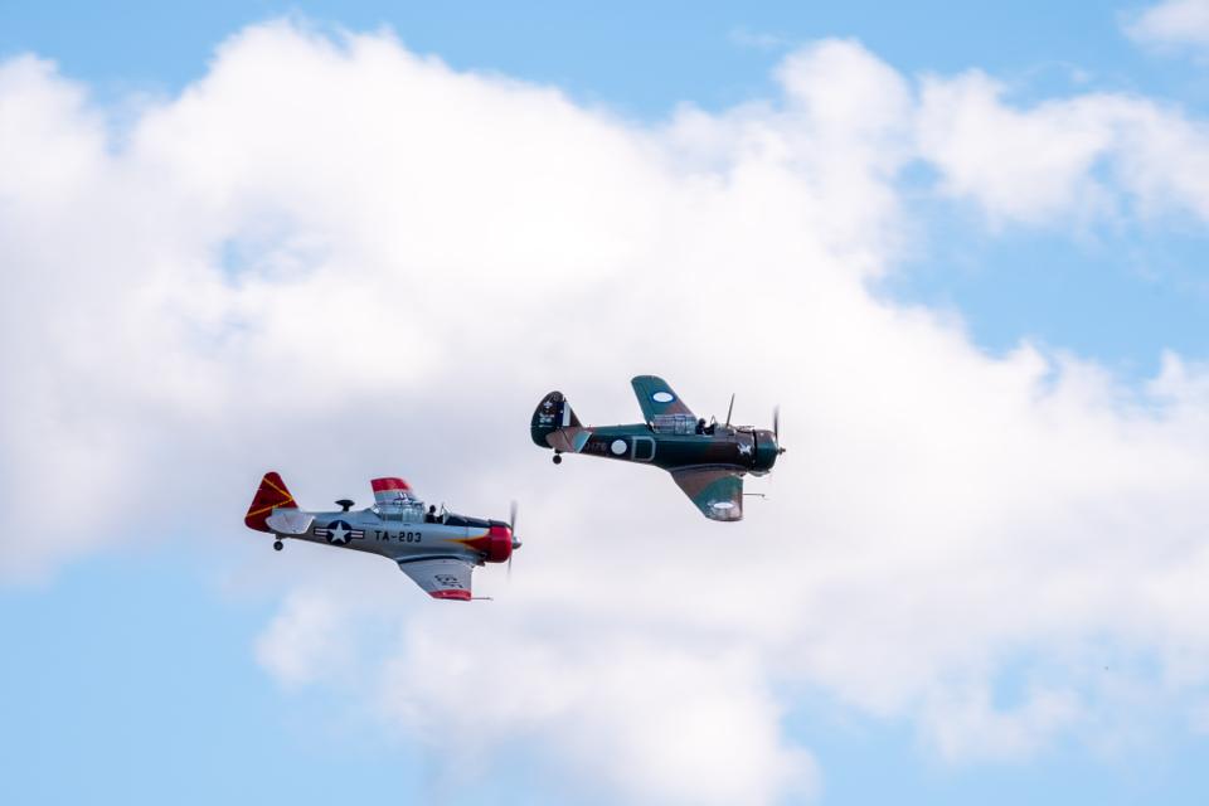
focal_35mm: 340
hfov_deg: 6.1
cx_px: 604
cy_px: 403
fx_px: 11417
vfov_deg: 4.0
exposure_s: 1/250
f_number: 13
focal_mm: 226.6
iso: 200
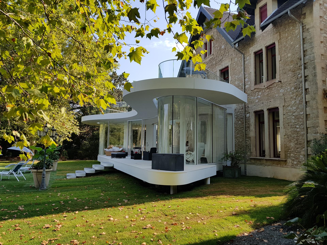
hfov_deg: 67.3
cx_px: 164
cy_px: 122
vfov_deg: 53.1
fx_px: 246
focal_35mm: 26
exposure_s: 1/1312
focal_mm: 4.2
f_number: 1.7
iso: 40
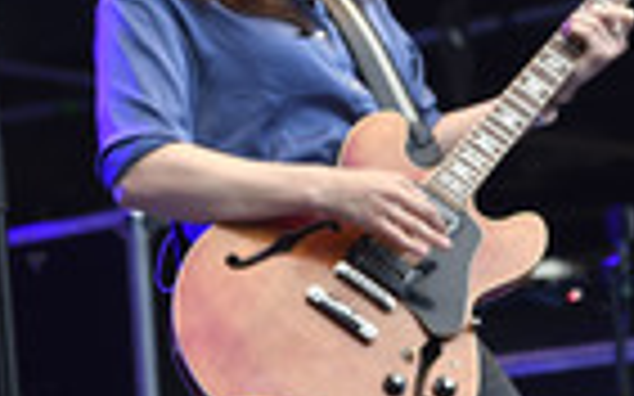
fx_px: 4767
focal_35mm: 276
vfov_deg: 4.7
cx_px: 191
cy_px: -58
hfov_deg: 7.6
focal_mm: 85
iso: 800
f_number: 3.5
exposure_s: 1/500
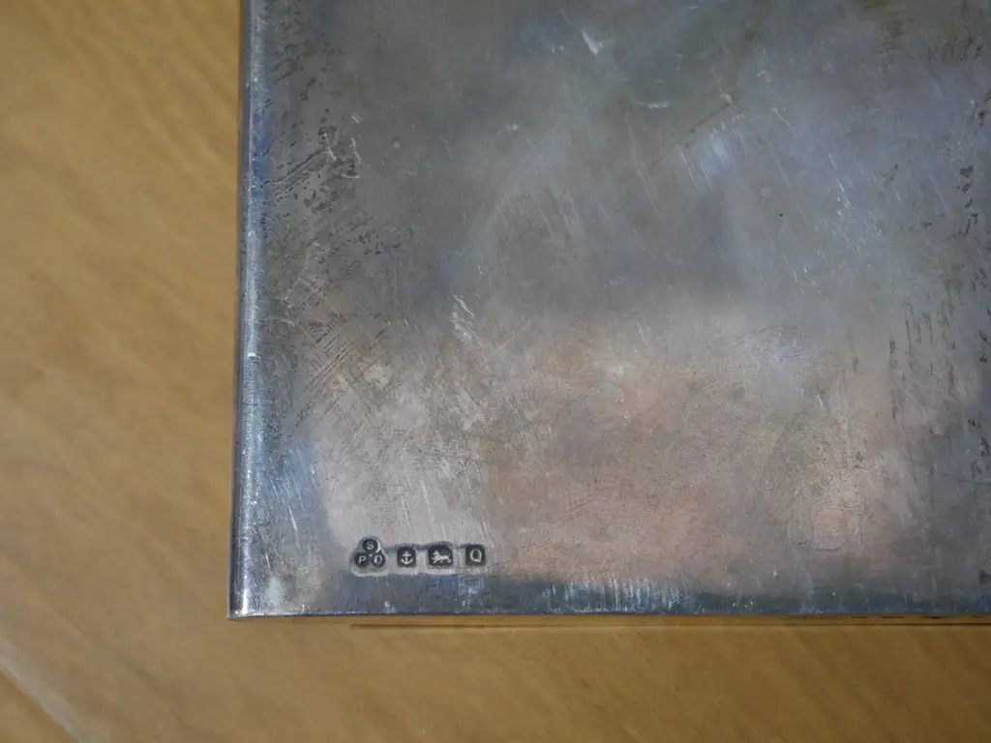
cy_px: 372
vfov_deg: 21.6
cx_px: 496
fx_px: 1947
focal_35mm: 68
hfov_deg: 28.6
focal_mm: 34
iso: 1000
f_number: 5.4
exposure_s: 1/80
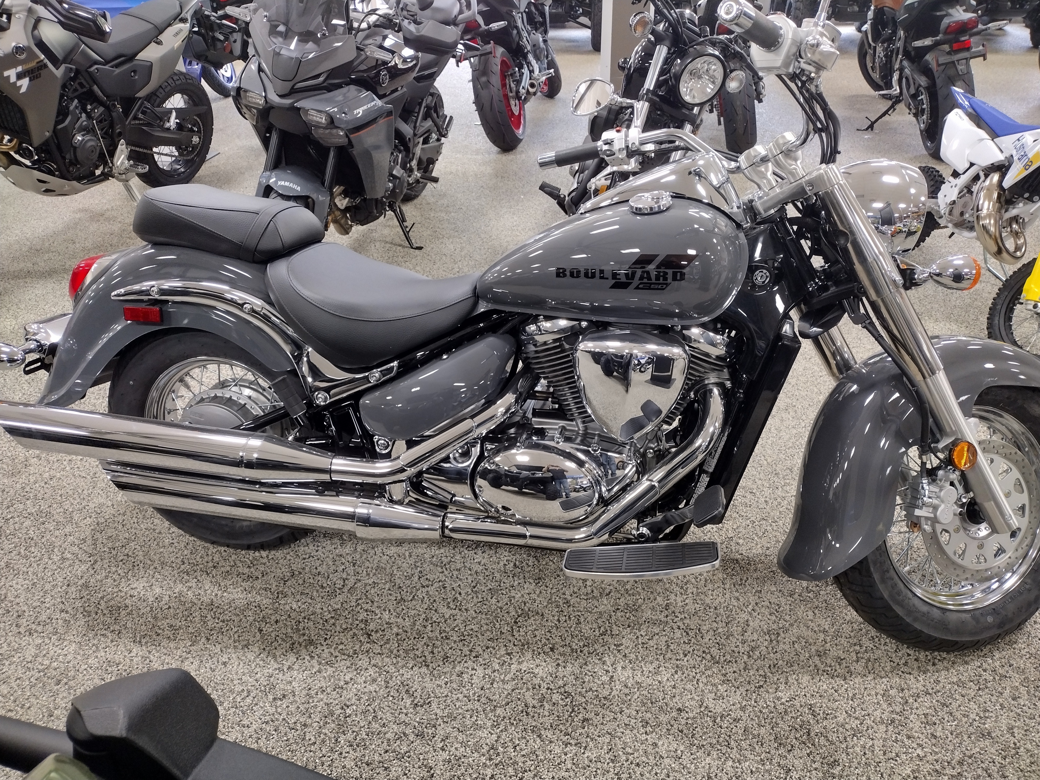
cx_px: 520
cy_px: 390
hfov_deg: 65.3
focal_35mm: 27
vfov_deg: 51.4
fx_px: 811
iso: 247
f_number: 1.7
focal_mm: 4.71
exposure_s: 1/40
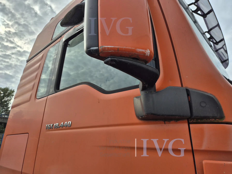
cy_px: 87
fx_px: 154
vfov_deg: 58.9
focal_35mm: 23
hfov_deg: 73.9
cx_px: 116
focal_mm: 5.4
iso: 25
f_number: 1.8
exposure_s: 1/2872
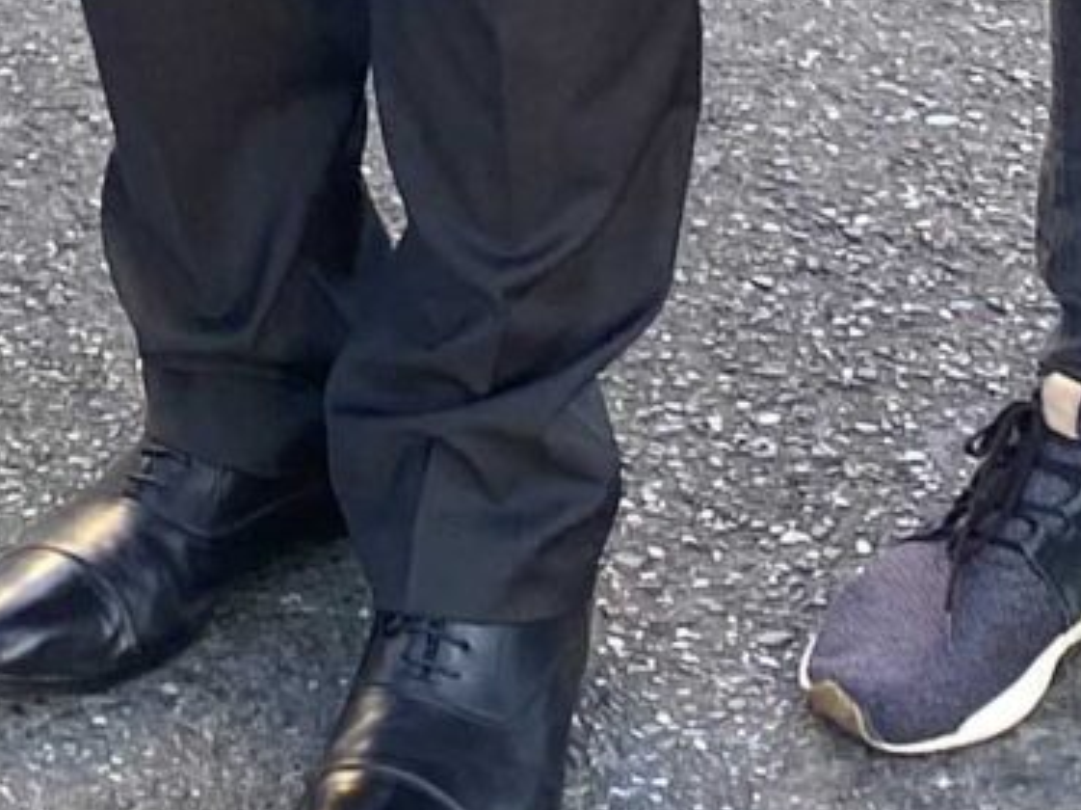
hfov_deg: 11.0
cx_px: 72
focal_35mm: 178
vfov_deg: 7.7
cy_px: -1241
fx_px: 5555
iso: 32
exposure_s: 1/157
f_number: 1.8
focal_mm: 4.25
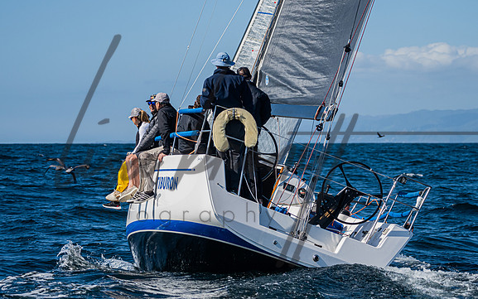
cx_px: 254
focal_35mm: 163
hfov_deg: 12.8
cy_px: 135
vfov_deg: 8.1
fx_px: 2124
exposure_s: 1/5000
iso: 400
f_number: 4.5
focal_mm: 120
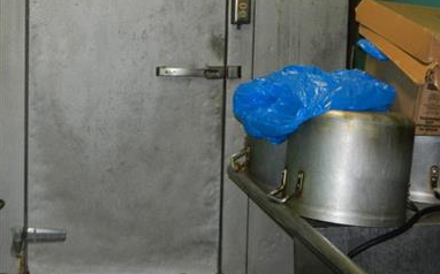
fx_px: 958
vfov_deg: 16.2
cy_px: 89
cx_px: 100
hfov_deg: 25.5
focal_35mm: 80
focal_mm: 8.2
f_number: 4.2
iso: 320
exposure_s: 1/30
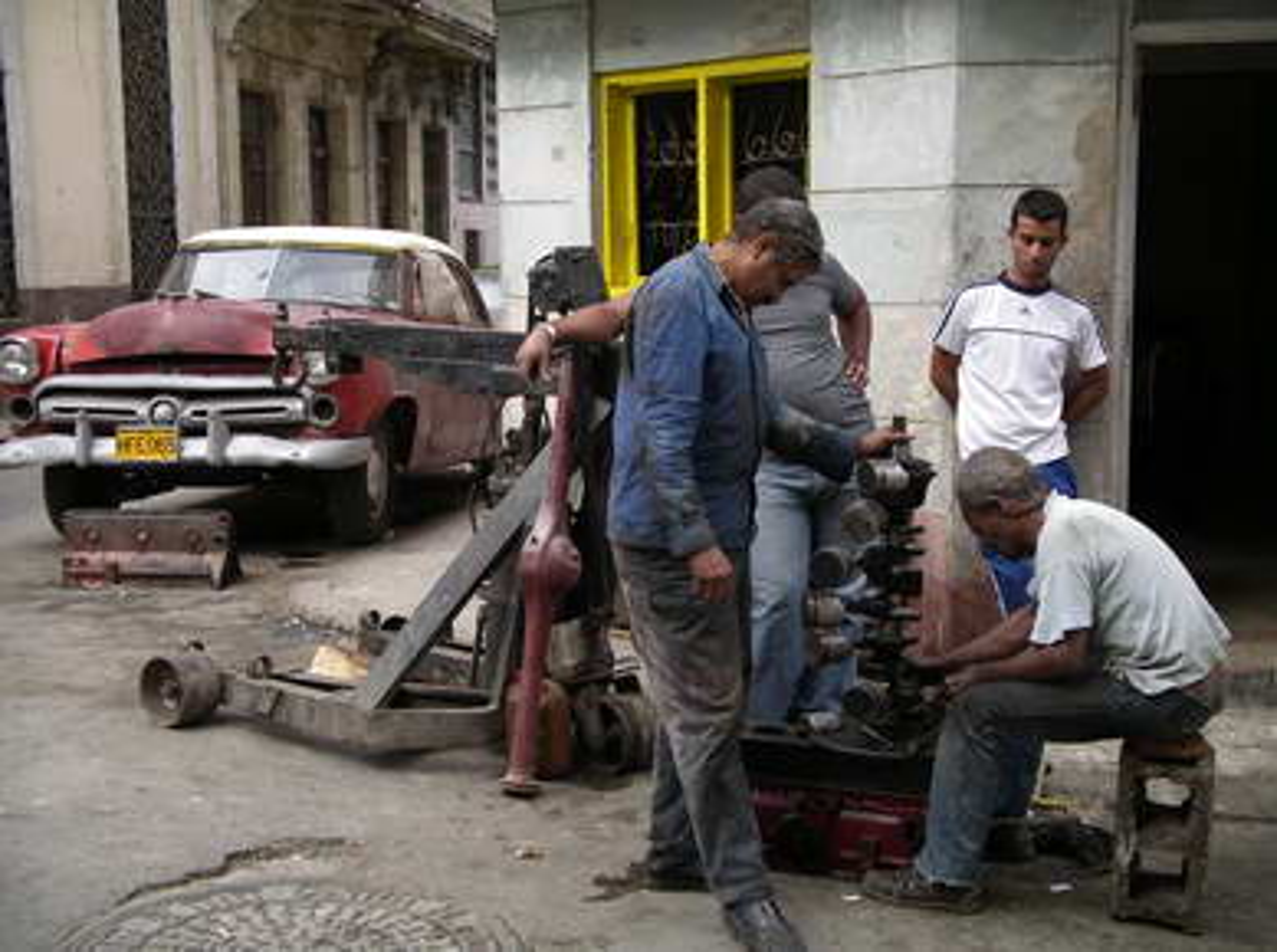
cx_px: 638
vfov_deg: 27.9
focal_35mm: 52
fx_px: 1914
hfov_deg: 36.9
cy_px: 476
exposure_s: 1/125
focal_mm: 10.9
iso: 80
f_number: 3.2
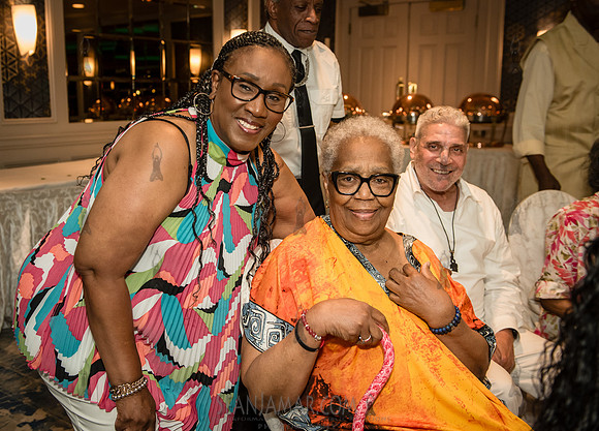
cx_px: 258
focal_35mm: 40
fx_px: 688
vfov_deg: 34.7
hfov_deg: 46.9
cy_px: 197
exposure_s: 1/160
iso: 1600
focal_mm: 35
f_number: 3.5
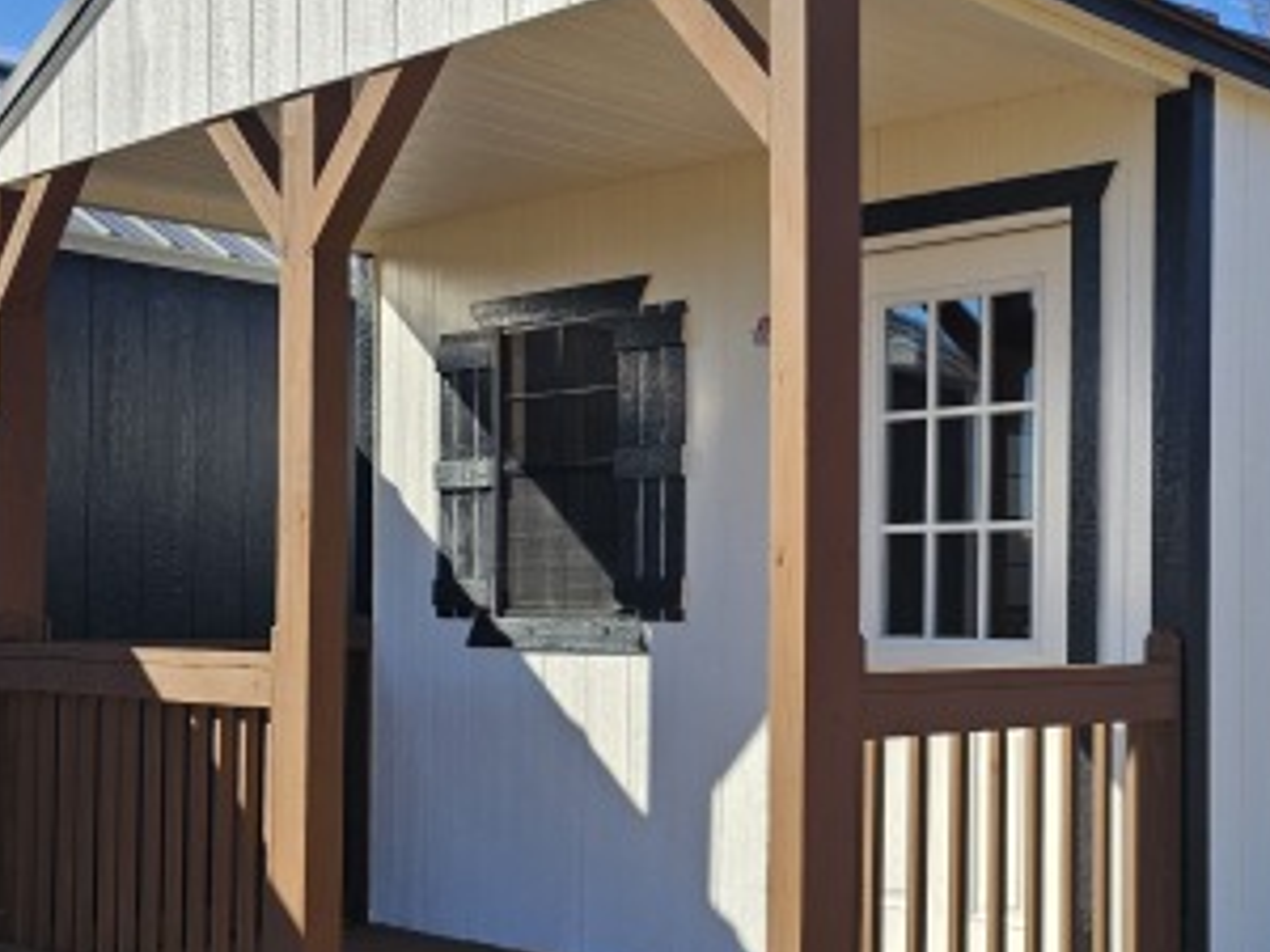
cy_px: 571
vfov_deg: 29.6
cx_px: 1063
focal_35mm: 49
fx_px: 1798
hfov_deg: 37.2
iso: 10
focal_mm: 6.3
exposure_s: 1/640
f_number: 1.7
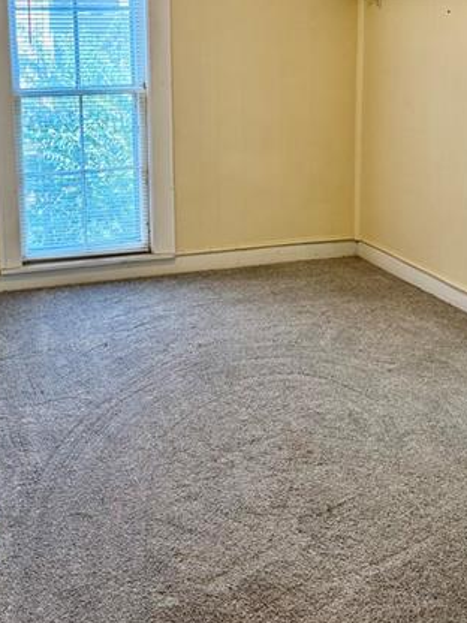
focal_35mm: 48
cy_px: 138
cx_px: 175
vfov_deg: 38.4
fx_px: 863
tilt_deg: -8.0
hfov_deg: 30.1
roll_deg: -0.5
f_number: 1.6
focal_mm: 5.96
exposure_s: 1/60
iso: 80
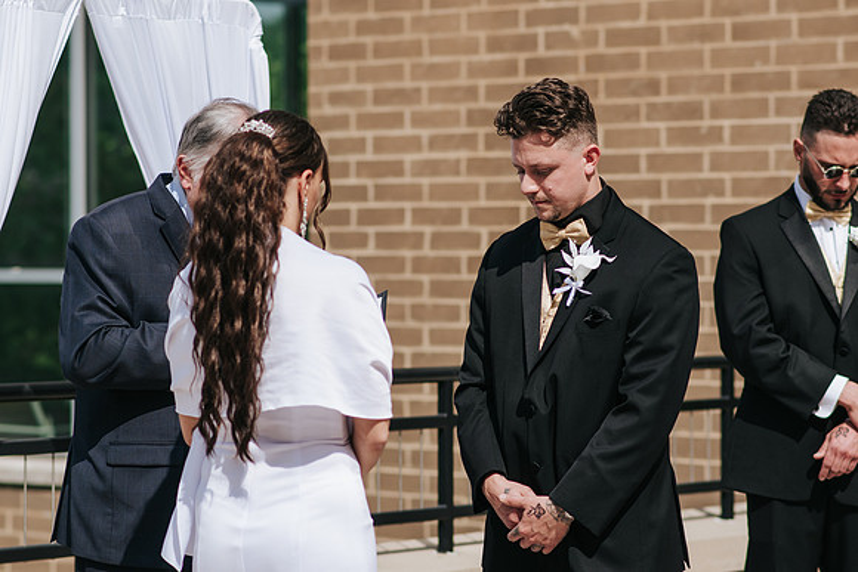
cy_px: 286
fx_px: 3039
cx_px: 429
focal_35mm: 128
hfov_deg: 16.1
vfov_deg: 10.8
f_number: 2.8
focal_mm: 85
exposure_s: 1/3200
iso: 100
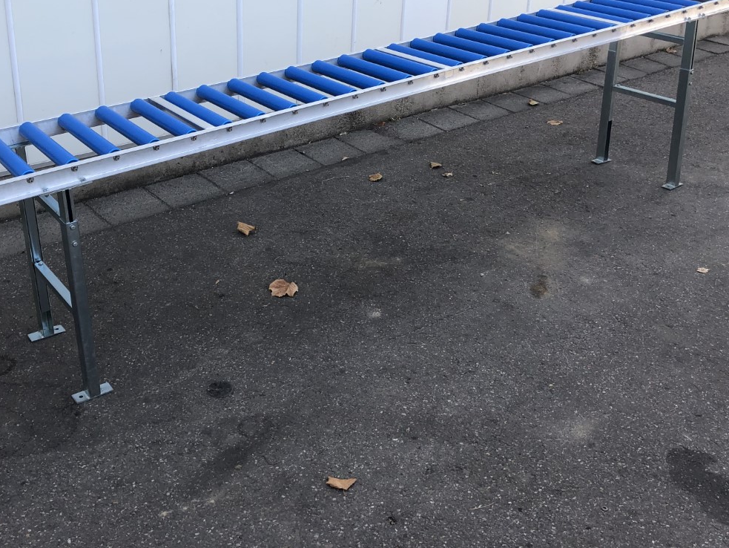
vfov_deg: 34.5
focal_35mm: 41
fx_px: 864
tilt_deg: -21.2
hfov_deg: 45.6
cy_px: 149
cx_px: 302
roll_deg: -1.7
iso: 20
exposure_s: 1/355
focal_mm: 4
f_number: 1.8
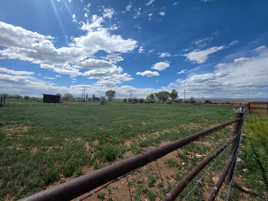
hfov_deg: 106.2
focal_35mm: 13
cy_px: 100
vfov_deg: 89.9
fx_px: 101
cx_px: 134
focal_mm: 2.2
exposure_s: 1/3354
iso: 40
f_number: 1.9
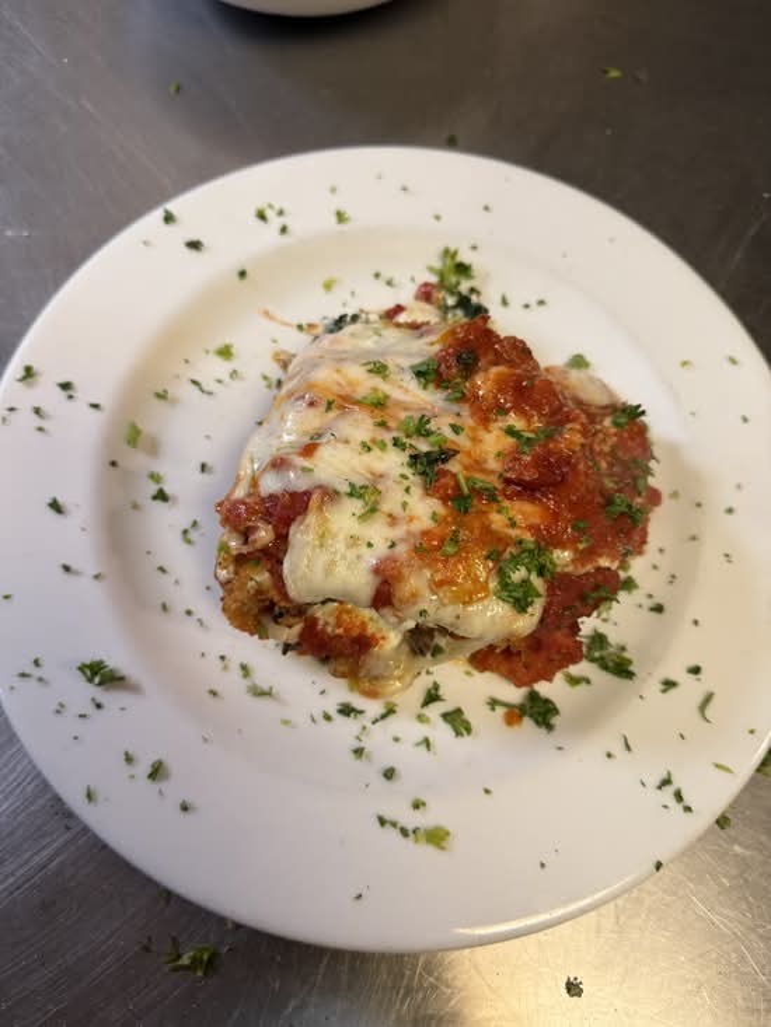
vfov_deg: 71.6
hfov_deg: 56.8
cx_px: 386
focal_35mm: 24
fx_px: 713
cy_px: 514
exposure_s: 1/60
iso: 200
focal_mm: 6.76
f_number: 1.78
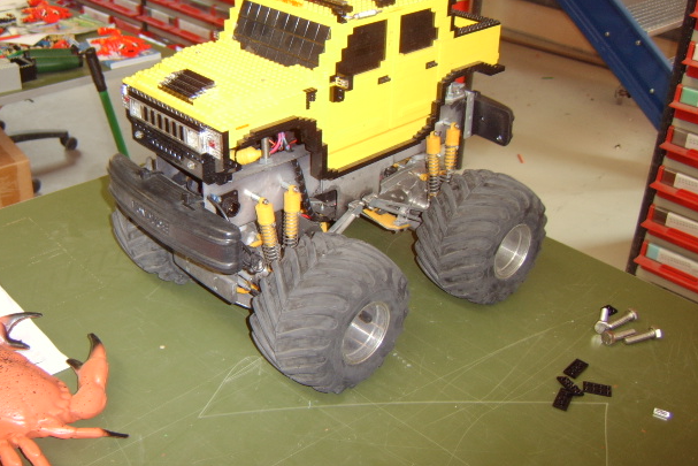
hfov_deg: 55.8
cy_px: 191
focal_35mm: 34
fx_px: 659
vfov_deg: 38.8
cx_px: 352
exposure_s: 1/30
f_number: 2.7
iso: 141
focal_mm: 8.13
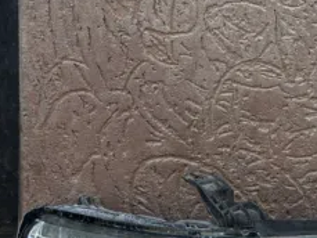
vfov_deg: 10.9
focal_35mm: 134
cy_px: 257
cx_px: 356
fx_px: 1228
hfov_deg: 14.4
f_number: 1.78
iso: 64
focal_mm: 6.86
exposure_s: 1/275
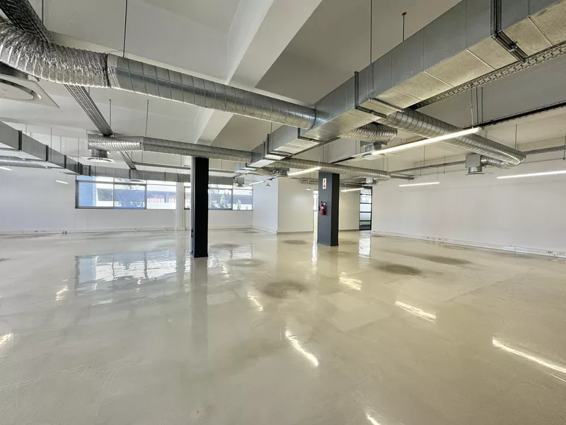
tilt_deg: -1.1
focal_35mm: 14
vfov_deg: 85.7
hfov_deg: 102.1
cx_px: 283
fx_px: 229
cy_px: 212
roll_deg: -0.9
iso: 64
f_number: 2.2
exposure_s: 1/100
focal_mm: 2.22
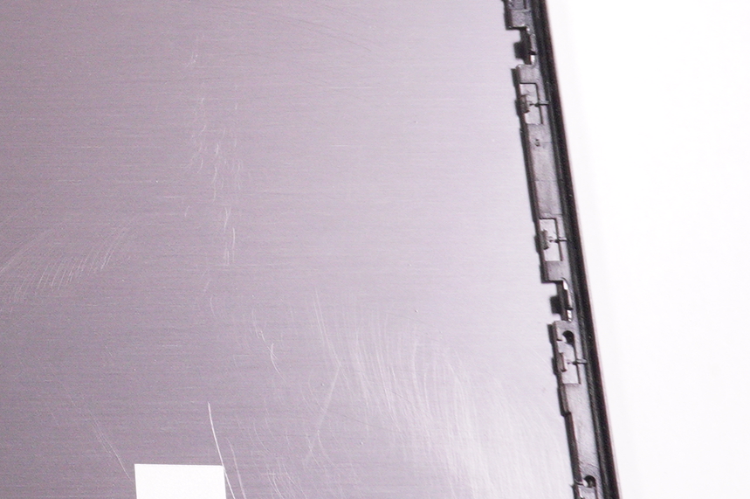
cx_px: -554
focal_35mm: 121
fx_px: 2513
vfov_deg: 11.2
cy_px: 7
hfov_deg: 15.0
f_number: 5.6
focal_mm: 23
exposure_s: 1/250
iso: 800
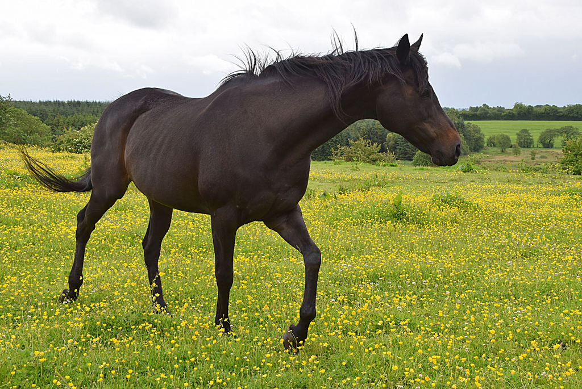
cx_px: 291
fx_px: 850
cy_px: 194
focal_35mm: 52
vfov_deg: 25.8
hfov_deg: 37.8
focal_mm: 35
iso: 200
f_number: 10
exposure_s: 1/400
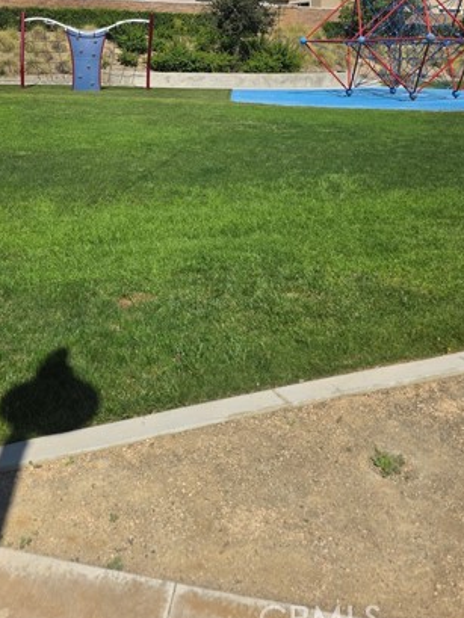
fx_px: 643
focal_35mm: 36
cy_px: 157
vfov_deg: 49.4
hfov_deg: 39.2
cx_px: 157
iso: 64
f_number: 1.7
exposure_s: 1/7944
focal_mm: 6.3
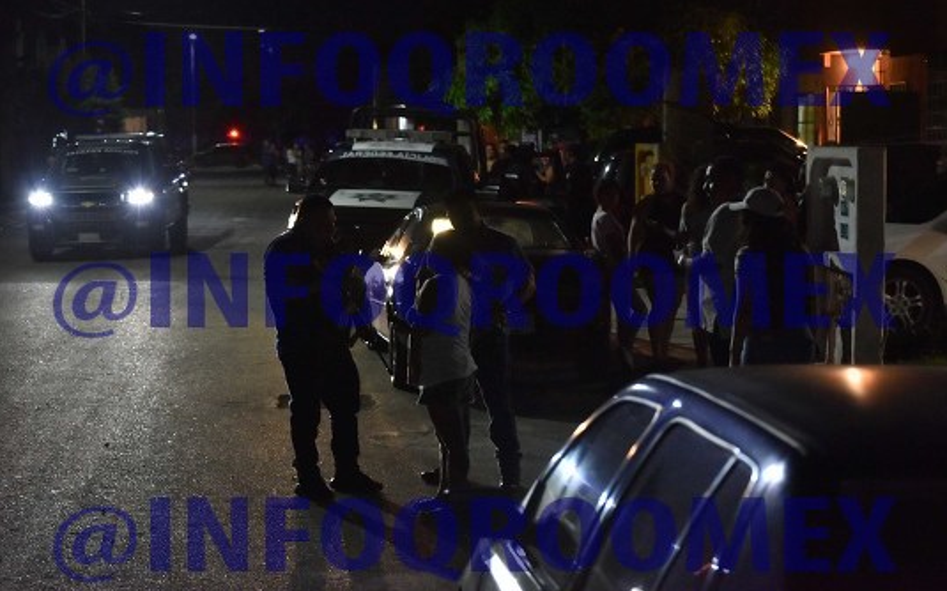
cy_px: 287
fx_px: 1858
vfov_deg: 18.1
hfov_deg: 28.6
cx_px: 476
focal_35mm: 72
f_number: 4.5
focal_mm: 70
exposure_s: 1/100
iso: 4000
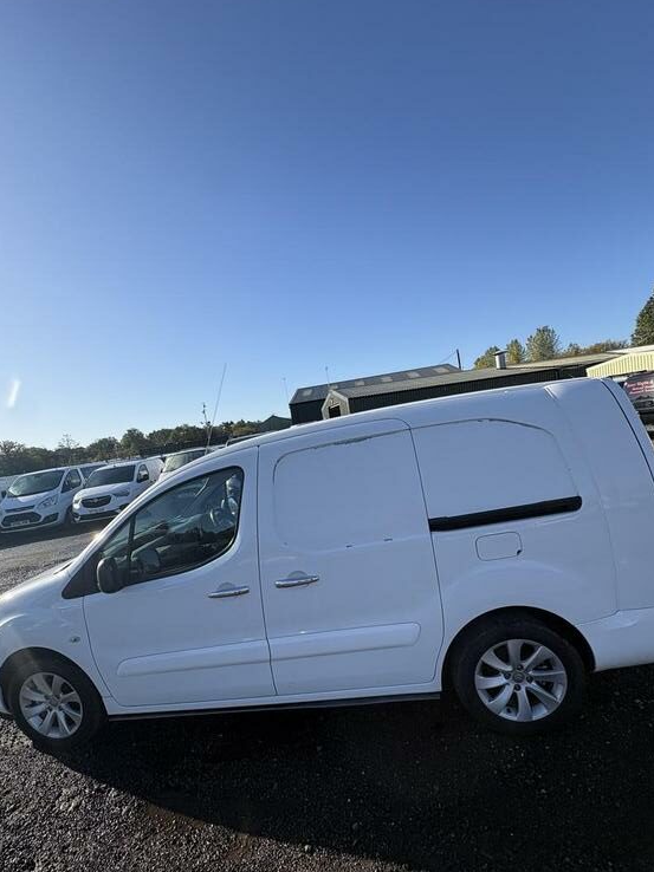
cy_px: 476
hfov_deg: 74.7
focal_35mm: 17
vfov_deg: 90.8
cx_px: 317
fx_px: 428
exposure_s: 1/1567
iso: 40
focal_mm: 2.22
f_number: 2.2
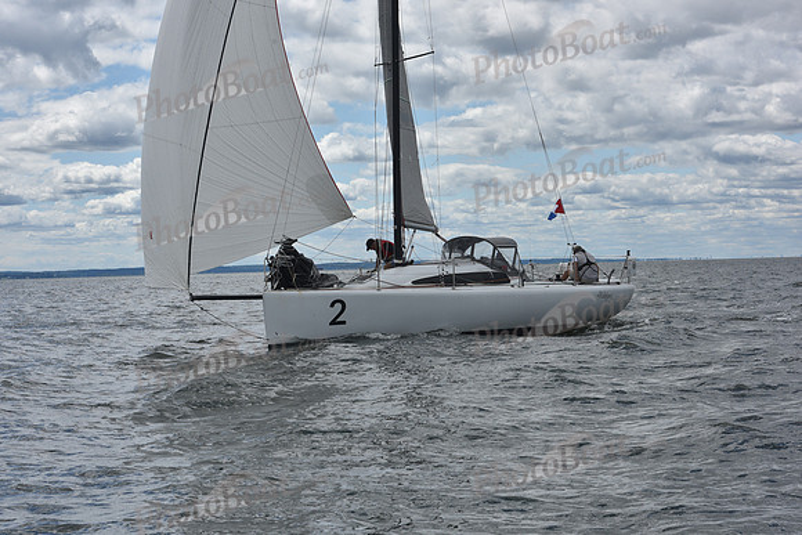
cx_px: 401
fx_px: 1738
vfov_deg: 17.5
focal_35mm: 78
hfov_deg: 26.0
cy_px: 268
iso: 250
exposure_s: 1/800
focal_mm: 78
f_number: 11
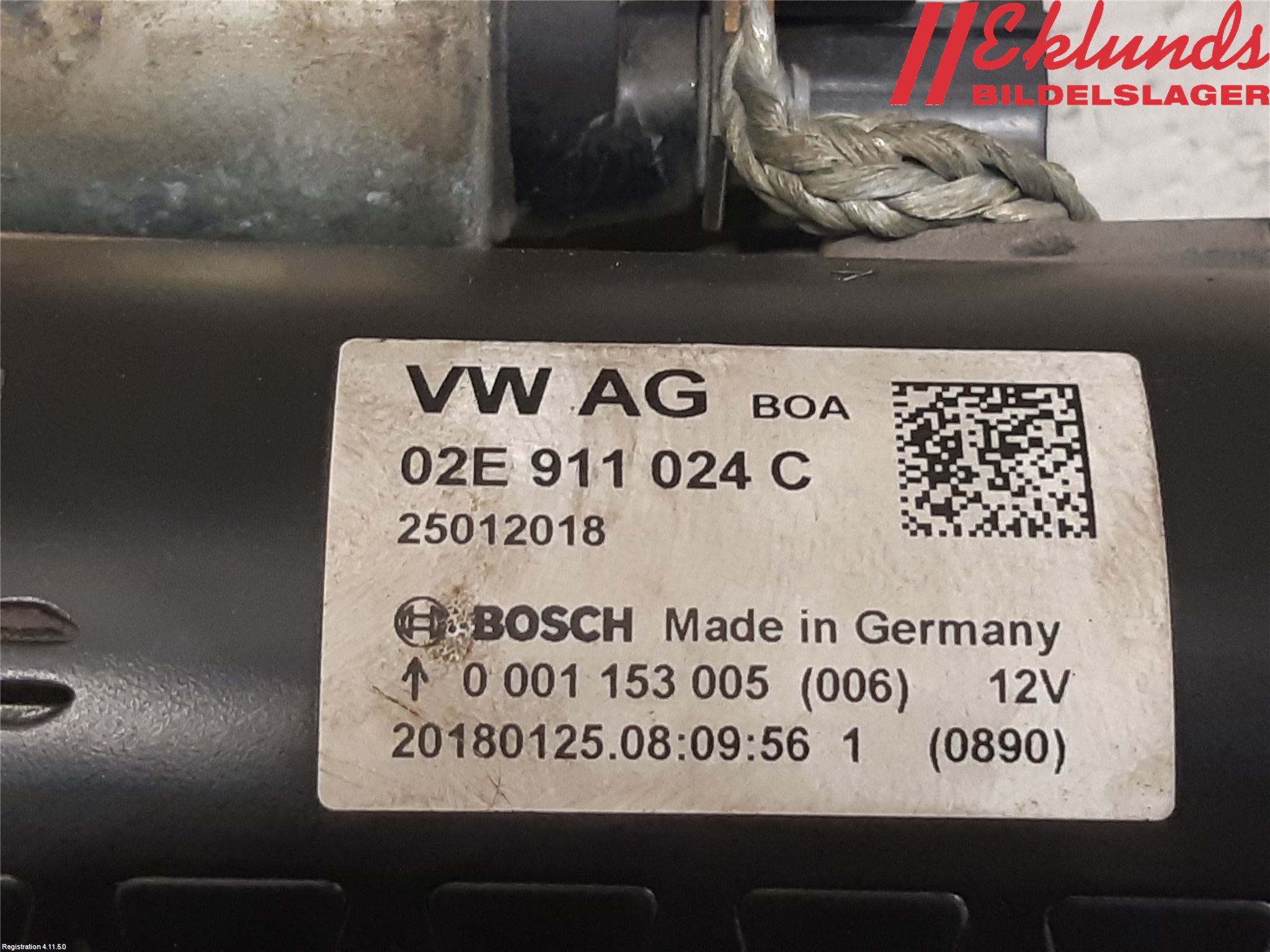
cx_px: 635
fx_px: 954
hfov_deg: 67.3
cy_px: 476
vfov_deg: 53.1
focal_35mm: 26
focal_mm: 3.93
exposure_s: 1/50
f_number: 1.7
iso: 200
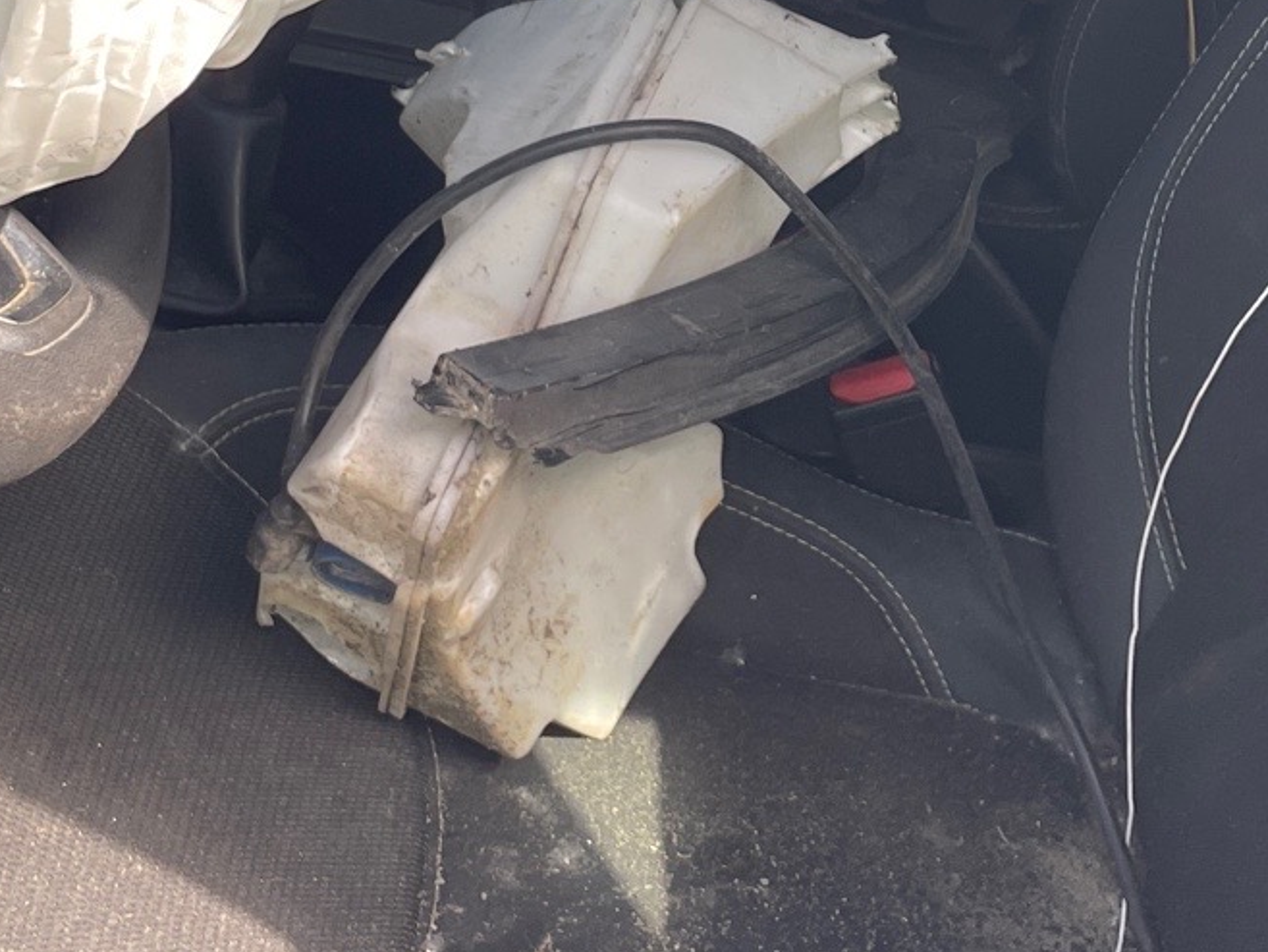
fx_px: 2784
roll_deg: -3.9
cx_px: 868
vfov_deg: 18.7
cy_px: -58
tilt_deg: -27.0
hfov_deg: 25.5
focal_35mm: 76
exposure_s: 1/201
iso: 32
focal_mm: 4.2
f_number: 1.6
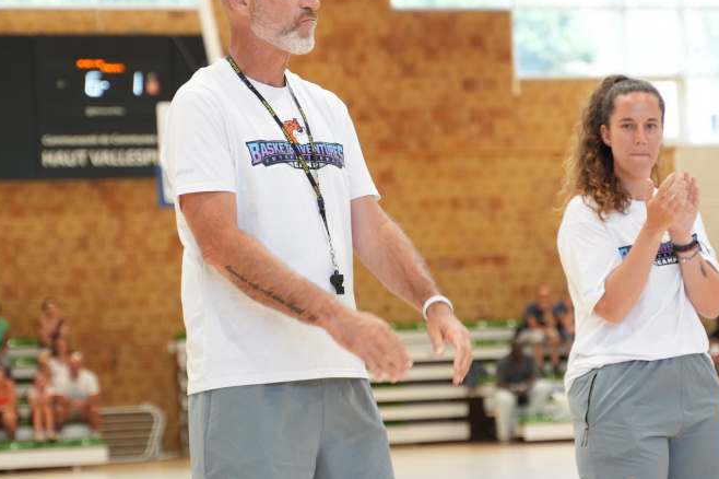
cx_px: 378
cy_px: 189
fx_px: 2368
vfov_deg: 11.5
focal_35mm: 119
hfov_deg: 17.3
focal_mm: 65
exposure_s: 1/320
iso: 800
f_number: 2.8
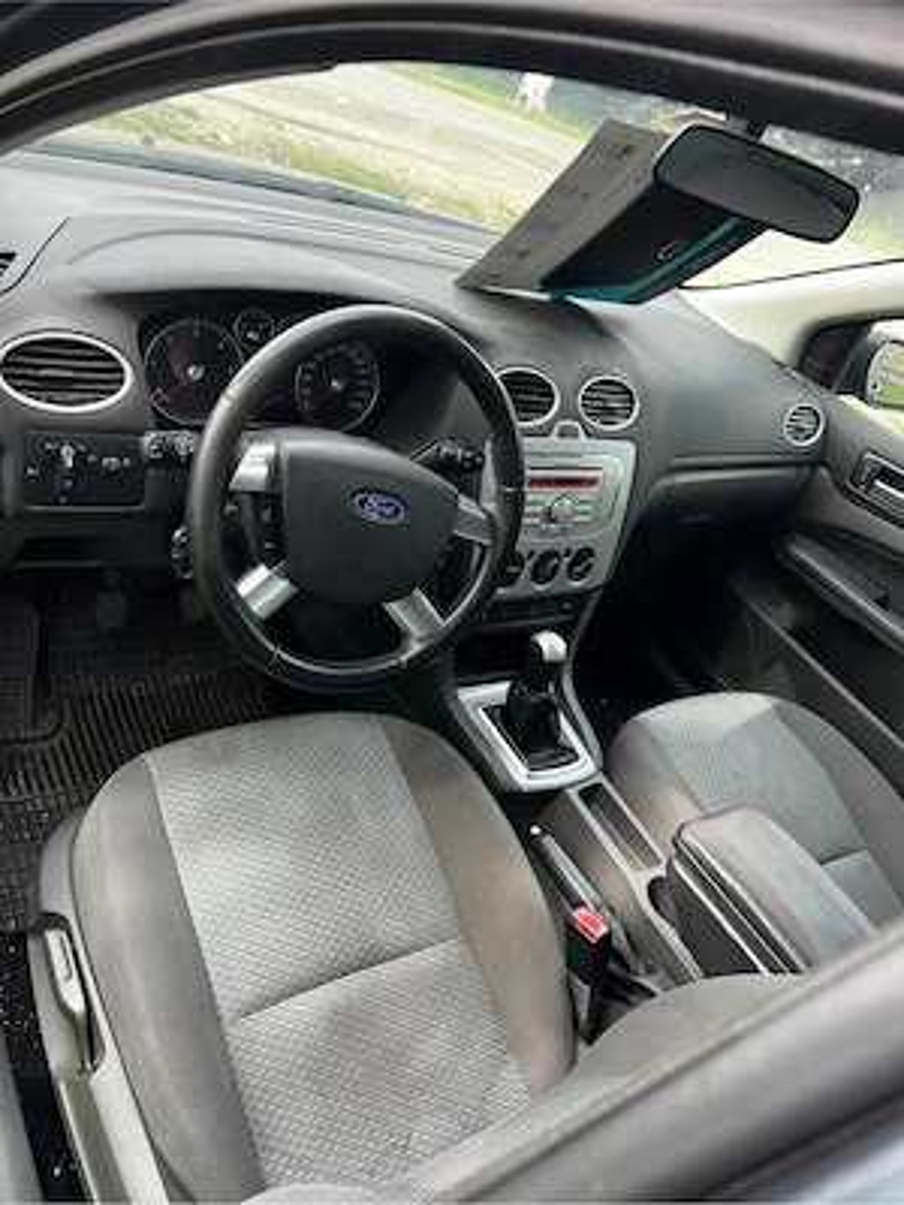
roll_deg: -23.9
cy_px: 602
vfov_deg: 67.3
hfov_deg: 53.1
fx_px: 905
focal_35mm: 26
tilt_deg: -31.5
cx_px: 452
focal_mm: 5.7
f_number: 1.5
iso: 40
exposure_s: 1/146
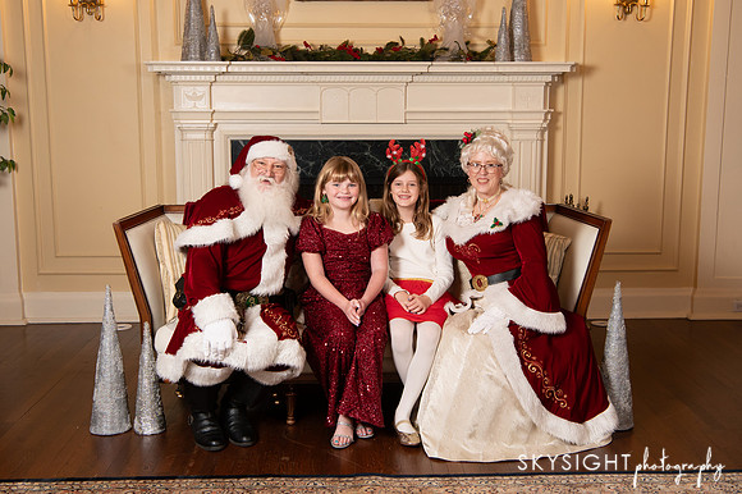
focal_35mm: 47
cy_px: 246
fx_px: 978
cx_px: 360
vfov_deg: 28.3
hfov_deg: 41.5
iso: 1600
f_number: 7.1
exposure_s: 1/125
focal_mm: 40
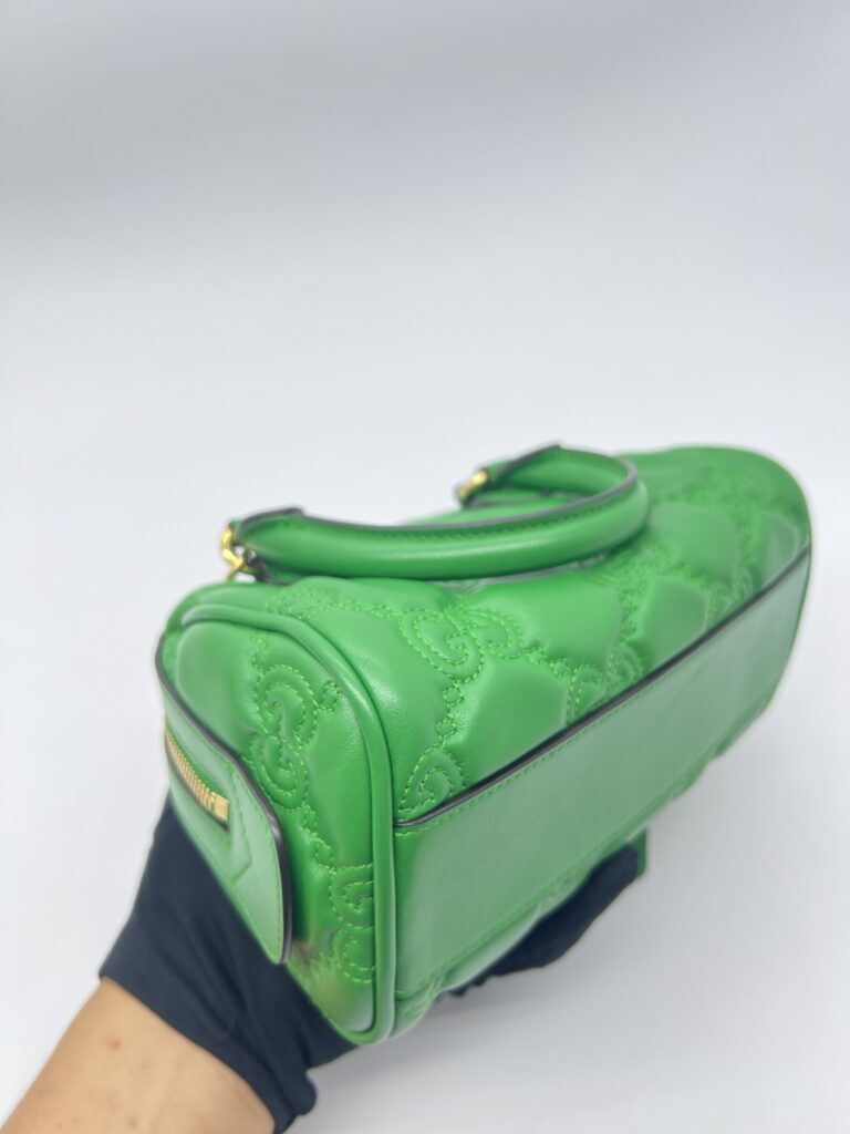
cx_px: 425
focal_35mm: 26
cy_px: 567
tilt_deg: -42.9
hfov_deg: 53.1
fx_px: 851
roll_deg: +8.6
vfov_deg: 67.3
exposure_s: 1/100
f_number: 1.5
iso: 100
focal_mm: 5.7
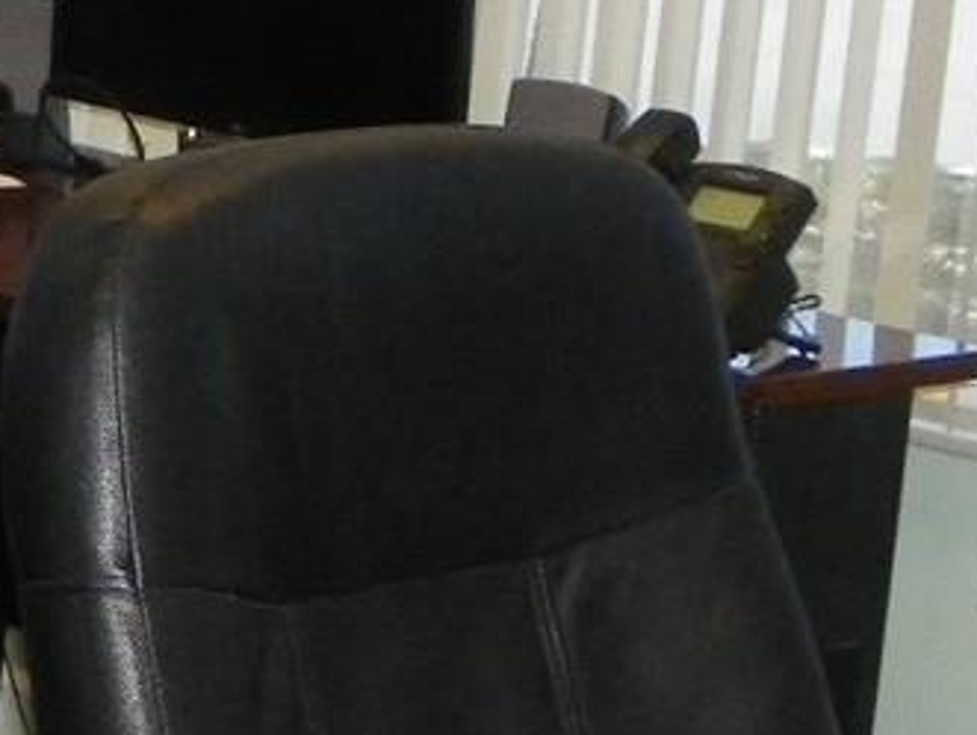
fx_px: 3956
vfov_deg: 10.6
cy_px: 65
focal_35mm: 140
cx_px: -611
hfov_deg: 13.1
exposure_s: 1/125
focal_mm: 5.2
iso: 200
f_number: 2.8
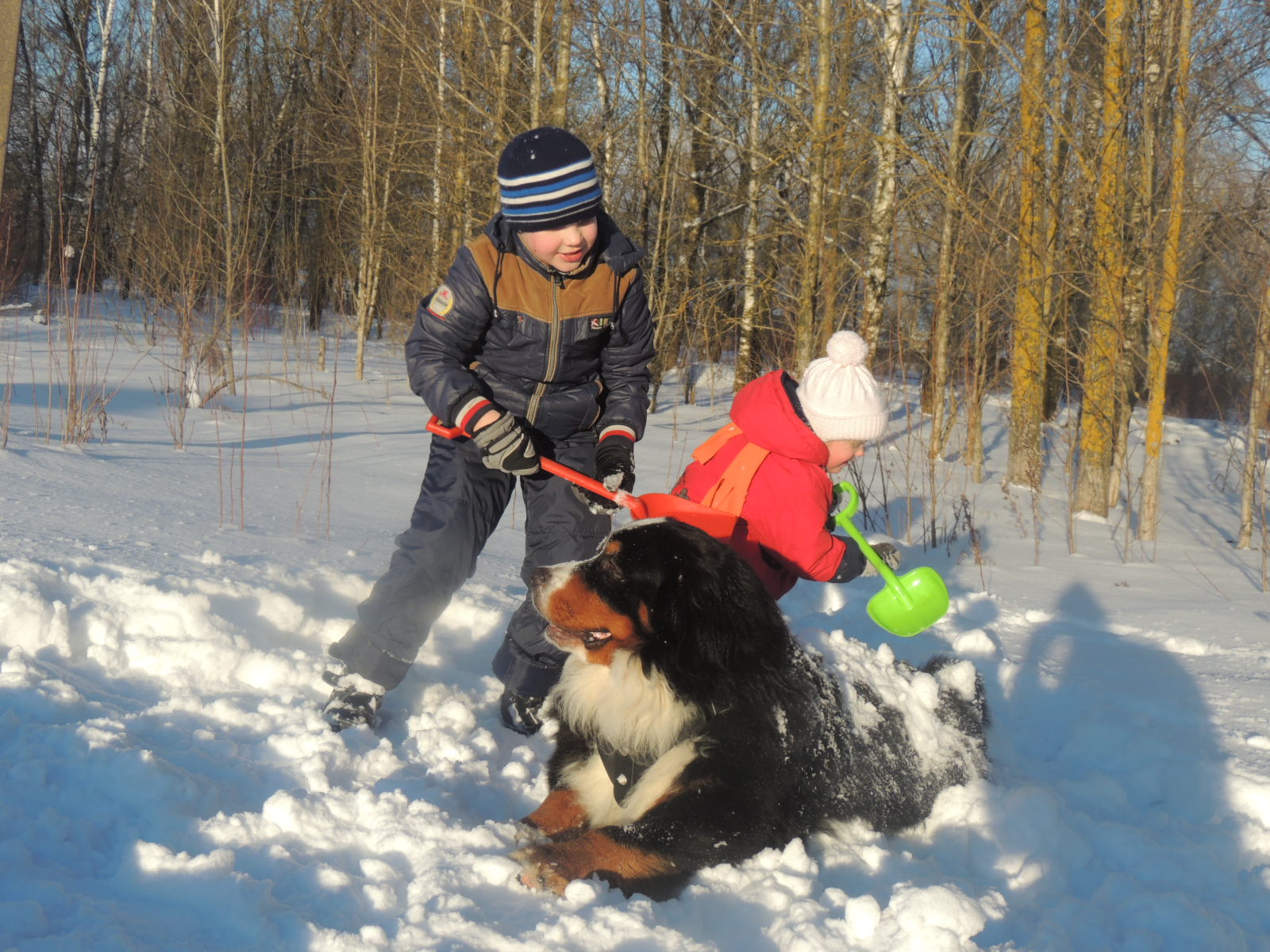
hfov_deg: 40.4
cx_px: 635
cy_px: 476
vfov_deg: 30.9
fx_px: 1724
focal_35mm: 47
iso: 100
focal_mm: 8.3
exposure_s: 1/800
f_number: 3.5
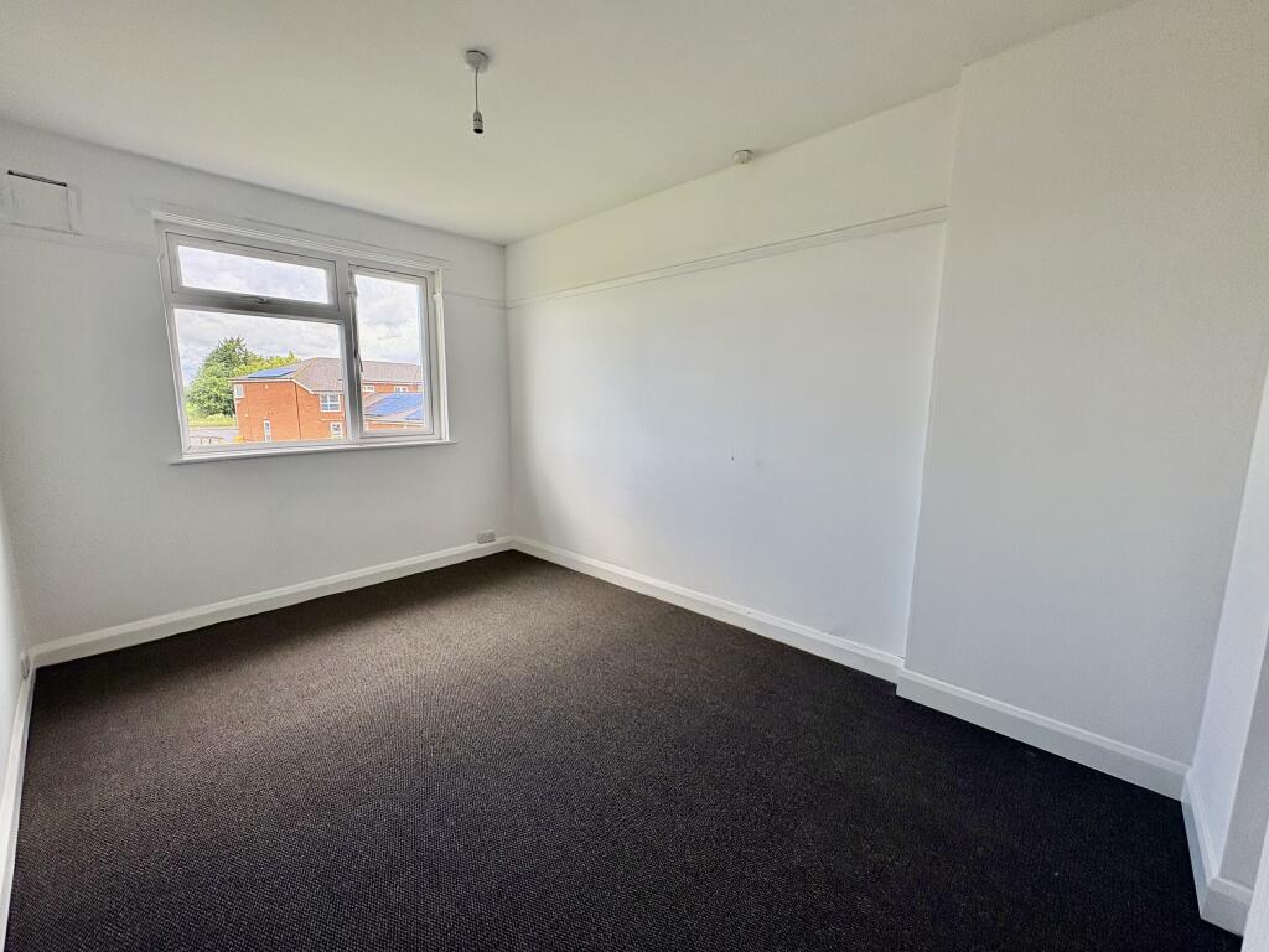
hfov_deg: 102.1
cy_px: 476
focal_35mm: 14
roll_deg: +0.0
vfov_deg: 85.7
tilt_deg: -8.4
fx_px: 513
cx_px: 634
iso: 64
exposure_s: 1/147
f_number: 2.2
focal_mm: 2.22
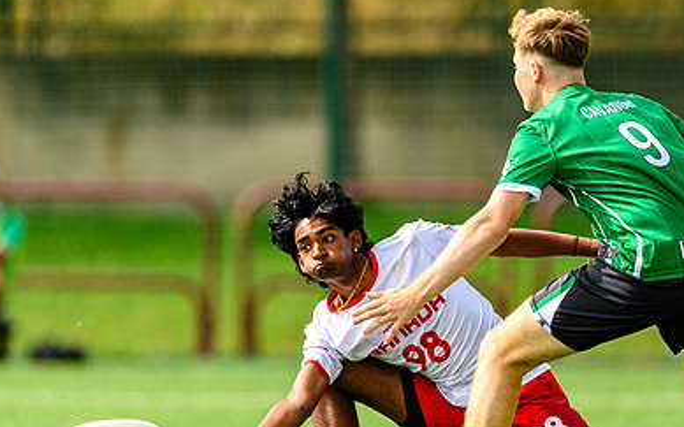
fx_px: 19160
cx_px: 447
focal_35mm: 1028
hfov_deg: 2.0
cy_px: 232
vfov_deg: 1.3
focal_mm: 400
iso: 160
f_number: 3.2
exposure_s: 1/1250
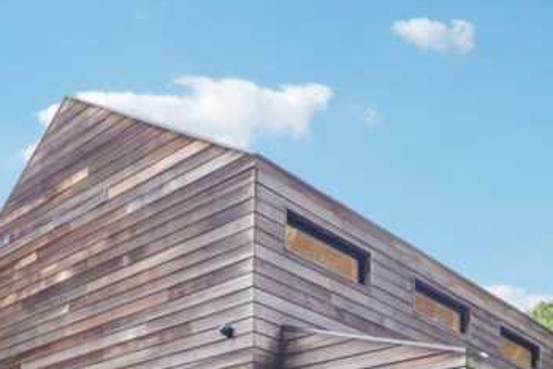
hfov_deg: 40.7
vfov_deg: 23.1
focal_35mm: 48
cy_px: 534
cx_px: 314
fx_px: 745
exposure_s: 1/8
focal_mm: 16.5
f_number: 8
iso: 400
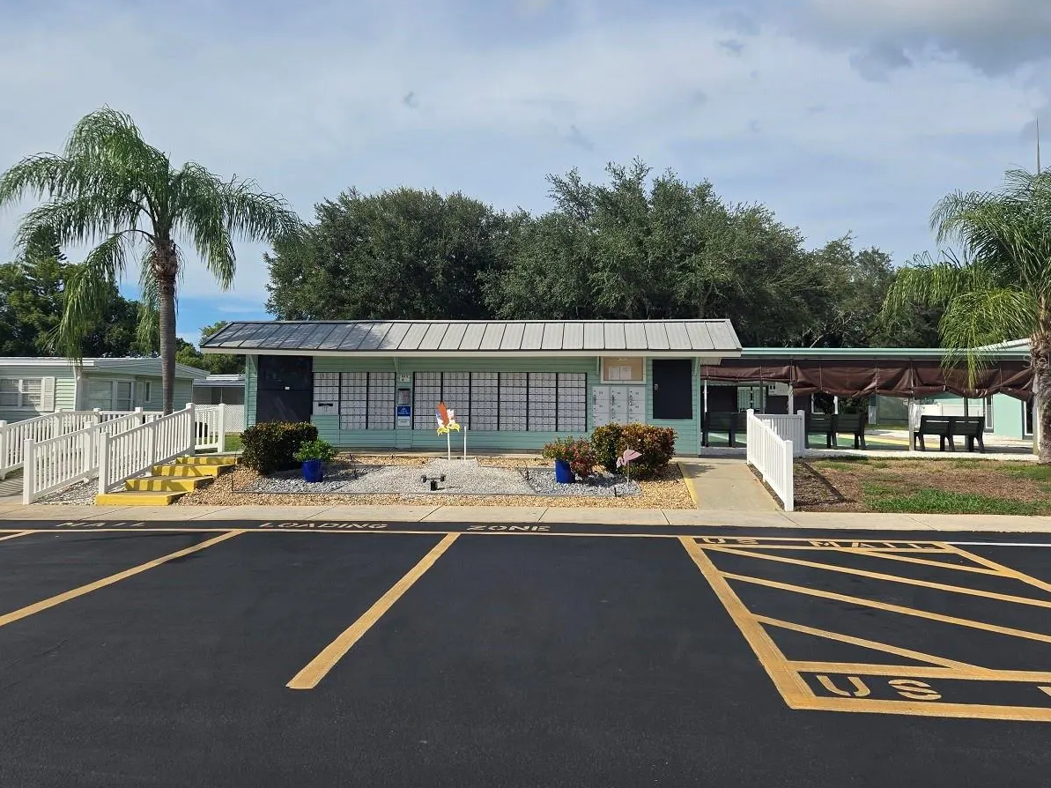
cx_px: 489
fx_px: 820
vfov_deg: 51.3
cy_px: 361
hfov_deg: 65.3
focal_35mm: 27
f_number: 1.8
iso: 25
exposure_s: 1/2122
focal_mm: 5.4
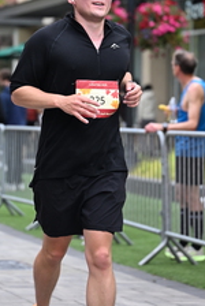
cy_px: 60
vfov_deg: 10.2
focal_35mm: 201
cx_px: 90
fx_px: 1711
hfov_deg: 6.9
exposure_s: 1/2000
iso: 640
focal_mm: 82
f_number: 2.8
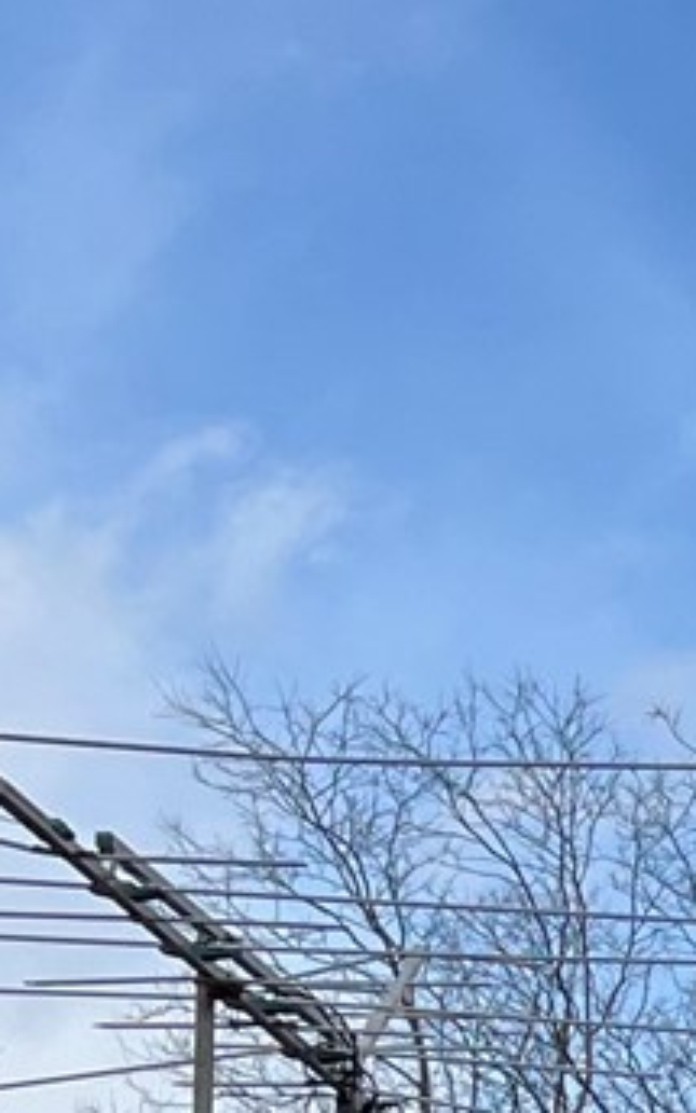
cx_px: 2062
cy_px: 1754
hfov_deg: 7.5
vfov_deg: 12.8
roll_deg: +1.6
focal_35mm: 154
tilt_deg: +8.7
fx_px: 4674
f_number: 1.6
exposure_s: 1/2358
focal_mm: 5.1
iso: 50
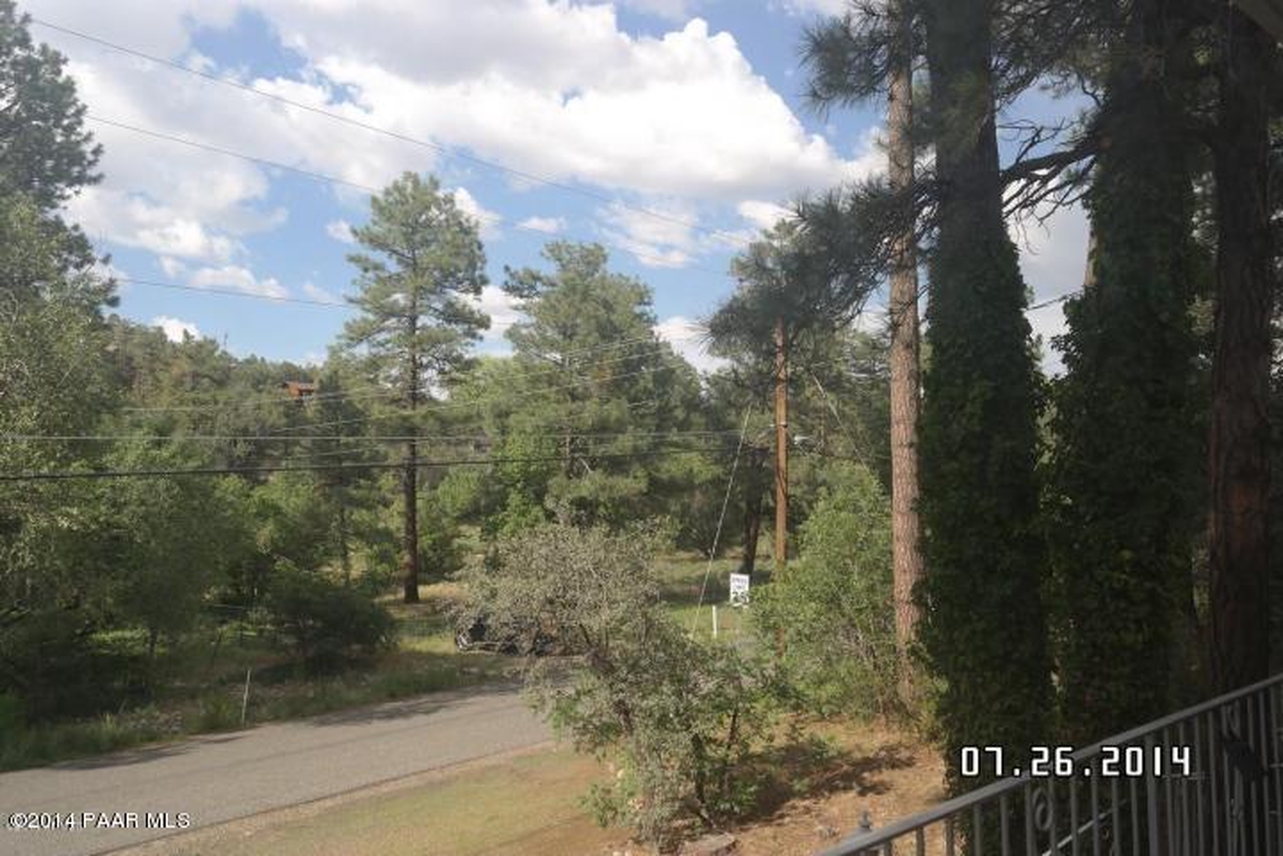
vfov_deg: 43.6
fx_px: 1069
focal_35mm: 30
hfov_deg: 61.9
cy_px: 428
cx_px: 642
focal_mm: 20
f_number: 5.6
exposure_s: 1/180
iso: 100
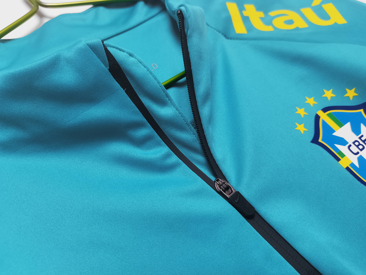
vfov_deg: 53.1
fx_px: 275
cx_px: 183
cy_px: 138
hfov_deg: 67.3
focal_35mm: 26
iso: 80
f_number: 1.8
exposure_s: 1/100
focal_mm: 5.58
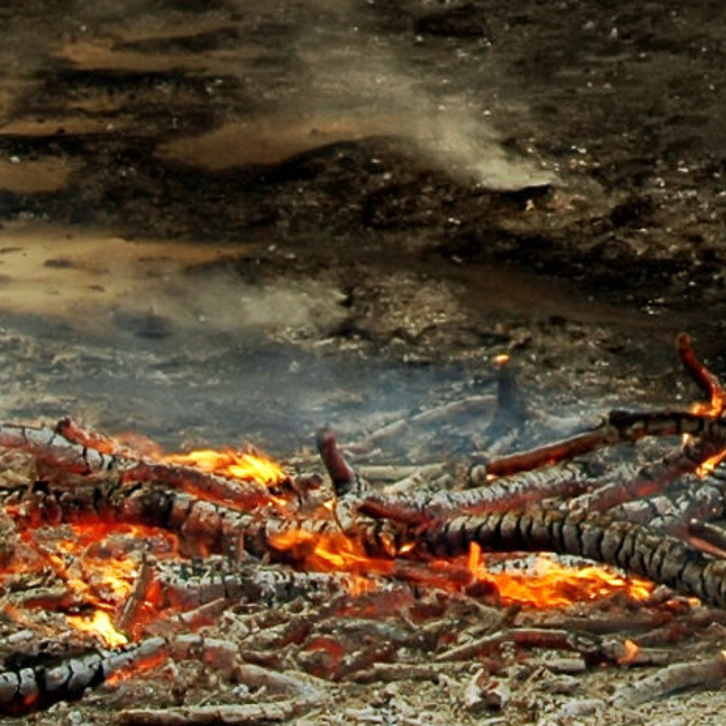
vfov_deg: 7.8
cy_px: -536
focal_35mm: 217
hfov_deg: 8.0
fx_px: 5157
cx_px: 759
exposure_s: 1/160
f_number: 5.6
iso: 200
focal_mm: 31
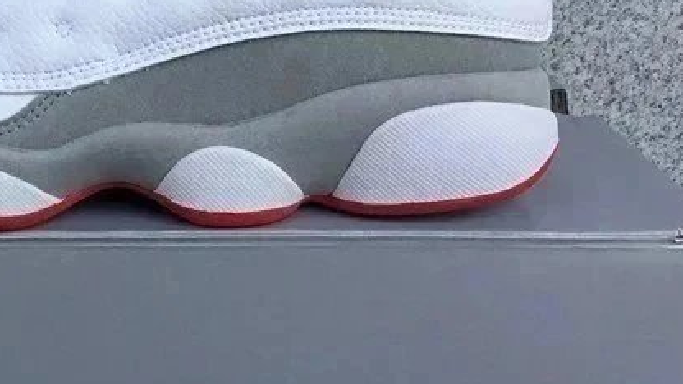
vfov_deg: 16.4
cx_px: 130
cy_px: 86
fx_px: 1322
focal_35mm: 73
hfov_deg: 28.3
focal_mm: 3.3
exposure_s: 1/608
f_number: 2.4
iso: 25
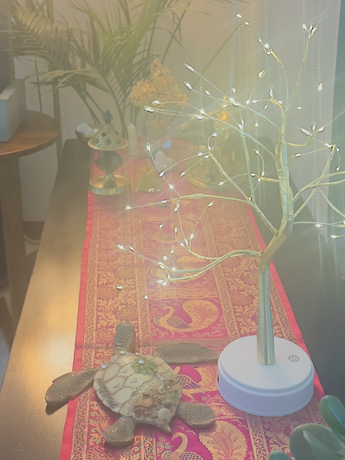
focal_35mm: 56
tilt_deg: -22.0
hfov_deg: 26.1
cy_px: 180
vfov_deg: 34.2
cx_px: 179
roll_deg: +1.0
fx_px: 744
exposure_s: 1/50
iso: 400
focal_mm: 6.76
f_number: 1.78
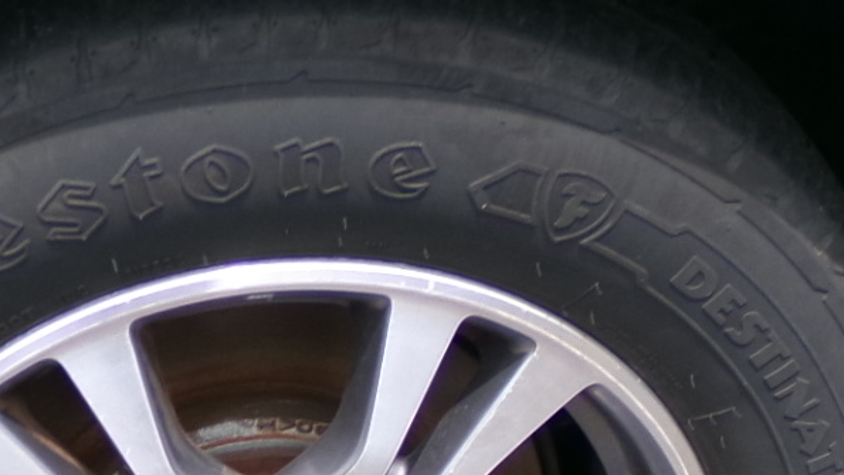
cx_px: 350
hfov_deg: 23.6
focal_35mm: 90
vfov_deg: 13.1
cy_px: 566
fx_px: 2015
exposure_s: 1/240
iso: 100
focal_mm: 4.3
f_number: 3.7
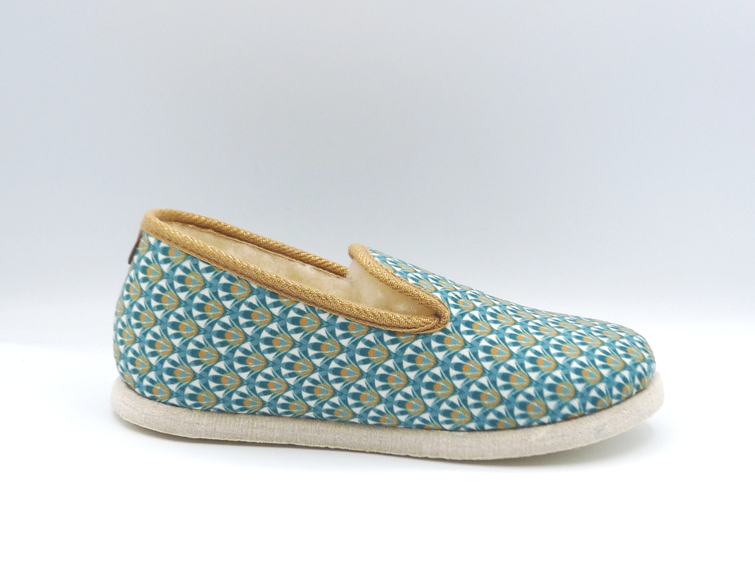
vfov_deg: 29.7
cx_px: 378
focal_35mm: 49
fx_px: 1069
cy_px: 283
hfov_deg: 38.9
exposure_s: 1/200
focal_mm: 4.8
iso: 100
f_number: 4.5
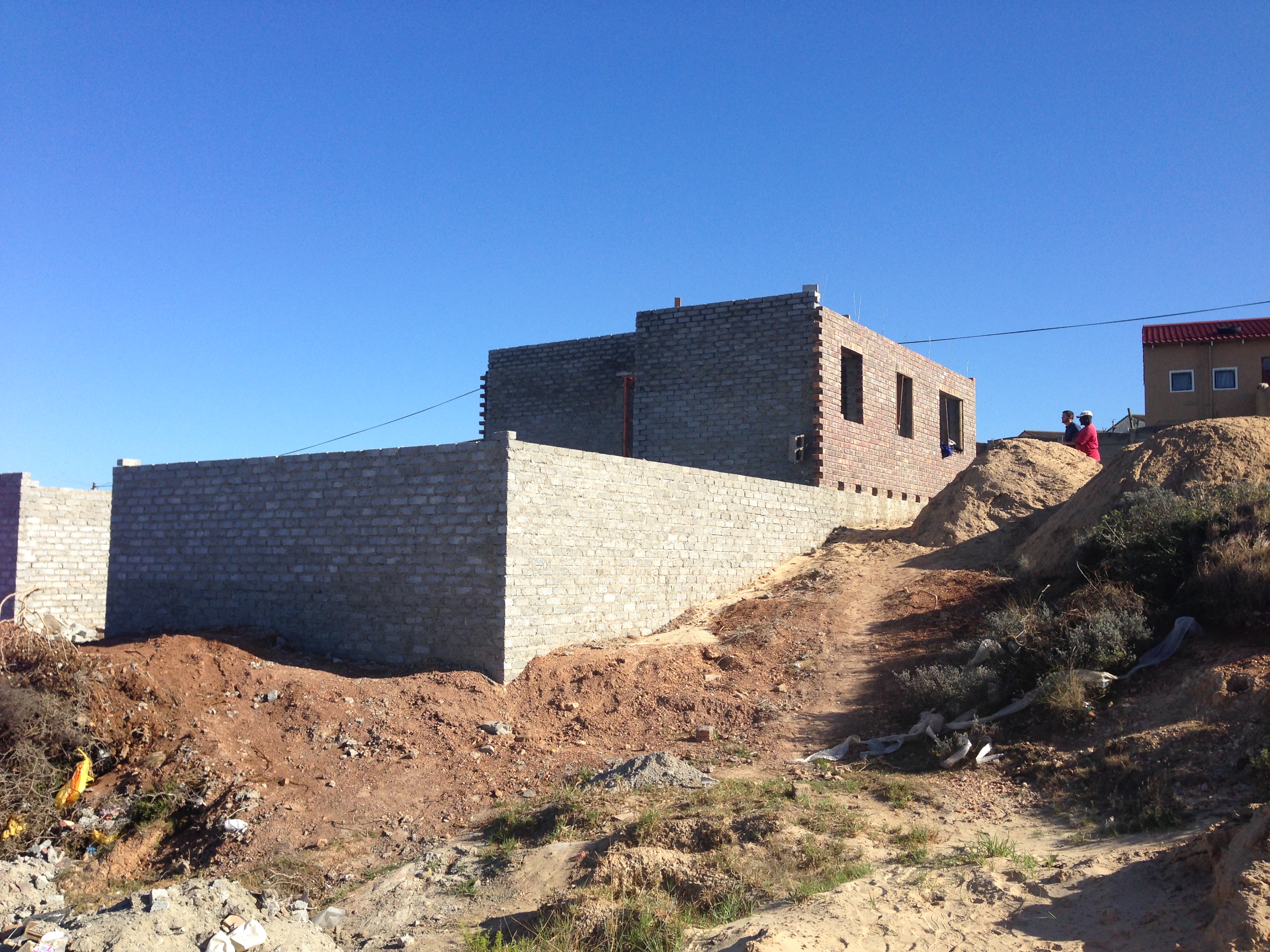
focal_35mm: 33
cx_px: 635
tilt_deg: +4.3
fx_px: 1211
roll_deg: -1.5
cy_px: 476
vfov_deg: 42.9
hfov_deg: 55.4
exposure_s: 1/1391
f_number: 2.4
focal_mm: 4.12
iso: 50
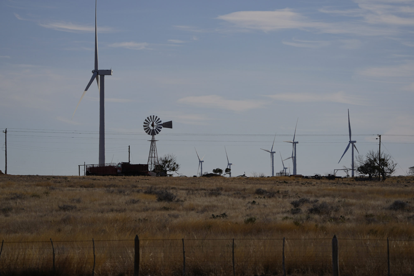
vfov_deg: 6.9
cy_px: 138
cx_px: 207
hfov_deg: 10.3
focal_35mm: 200
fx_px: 2300
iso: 100
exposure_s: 1/2000
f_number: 5.6
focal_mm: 200
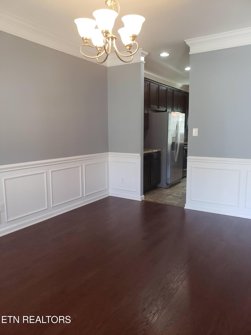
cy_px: 168
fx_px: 251
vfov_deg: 67.3
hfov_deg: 53.1
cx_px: 126
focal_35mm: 26
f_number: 2.4
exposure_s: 1/60
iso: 320
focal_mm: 4.3
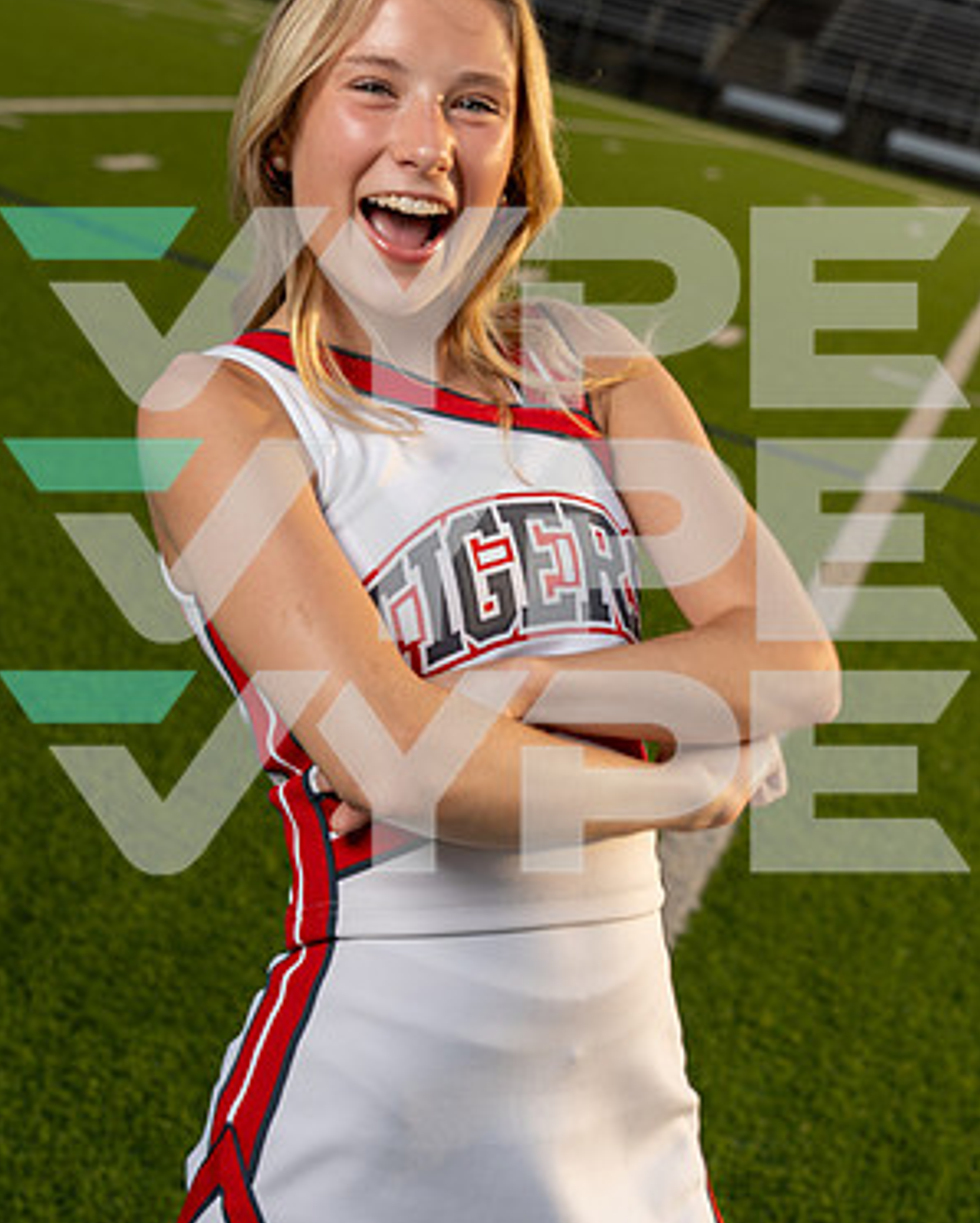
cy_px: 542
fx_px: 2753
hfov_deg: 20.2
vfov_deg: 25.0
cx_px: 490
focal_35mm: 76
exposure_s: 1/250
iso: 100
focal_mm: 67
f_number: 8
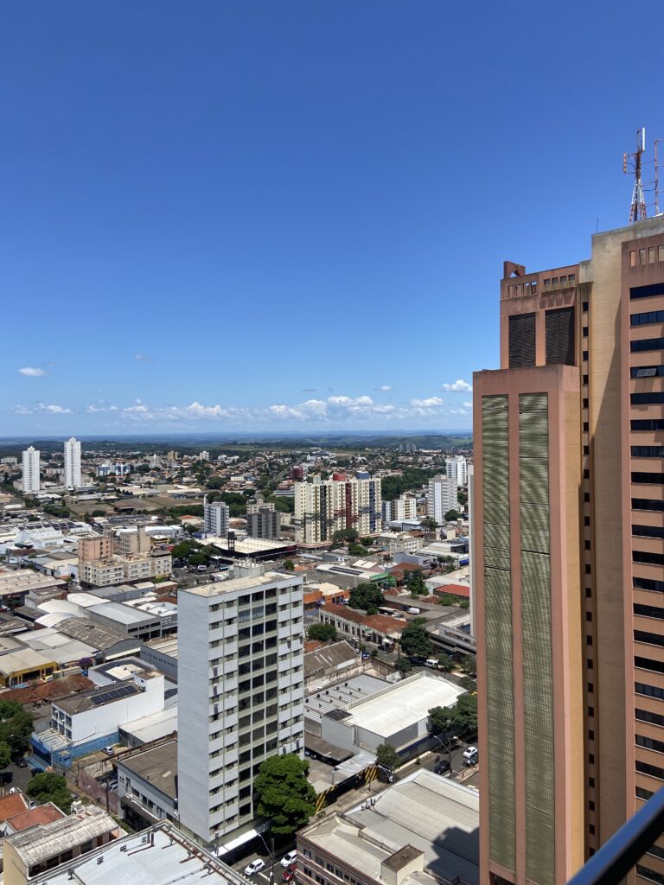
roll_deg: +1.0
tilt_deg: -0.5
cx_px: 332
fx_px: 665
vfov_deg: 67.3
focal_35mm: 26
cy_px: 442
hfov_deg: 53.1
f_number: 1.8
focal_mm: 4.25
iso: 32
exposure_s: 1/3846
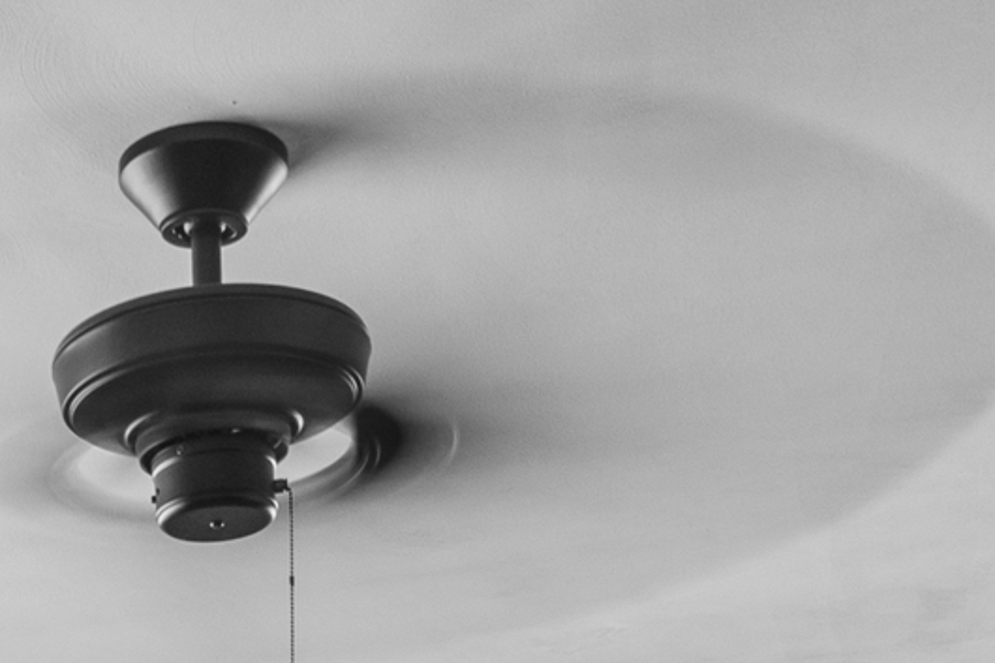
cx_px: -105
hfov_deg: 21.8
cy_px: 1249
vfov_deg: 13.6
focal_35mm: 88
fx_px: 2436
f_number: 8
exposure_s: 1.3
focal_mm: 15.2
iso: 100
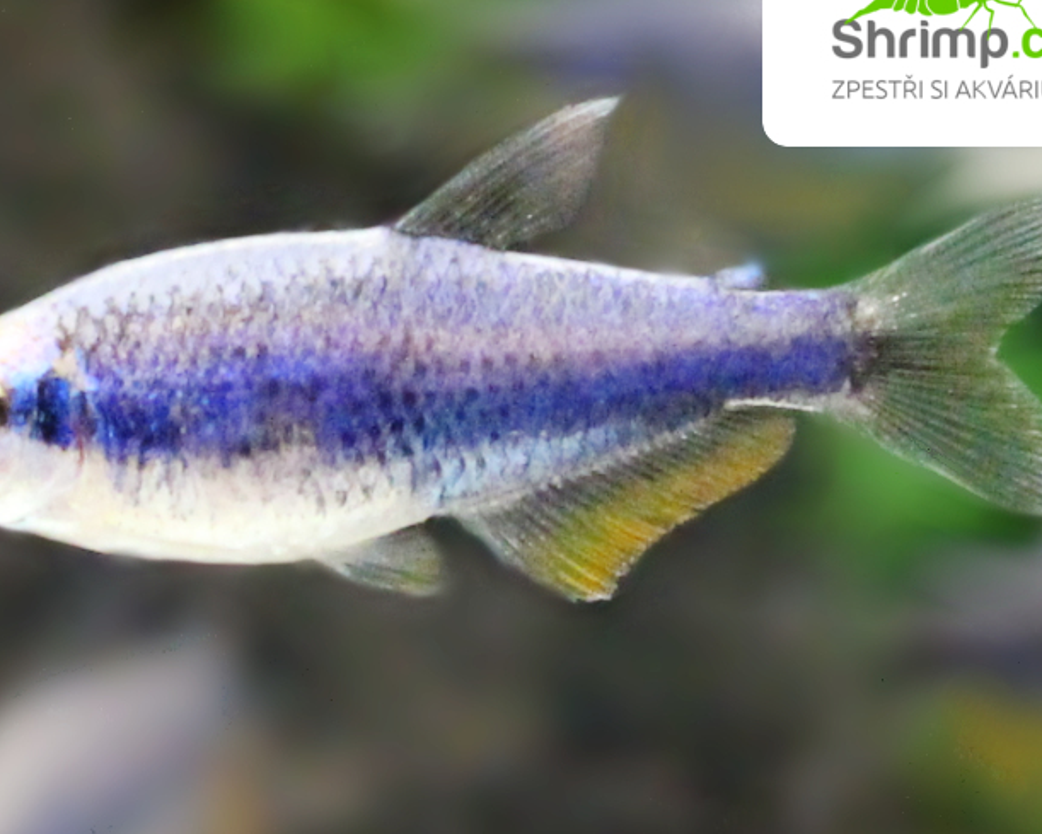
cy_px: 356
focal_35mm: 46
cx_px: 466
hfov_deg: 40.3
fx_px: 1419
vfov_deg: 32.7
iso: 80
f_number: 3.2
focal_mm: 6
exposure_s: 1/40
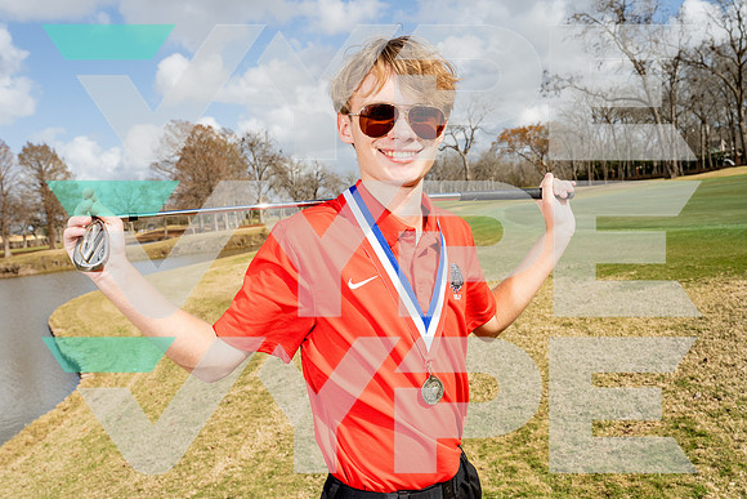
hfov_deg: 55.8
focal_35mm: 34
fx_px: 706
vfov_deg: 38.9
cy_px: 250
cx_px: 374
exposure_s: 1/250
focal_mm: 34
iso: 100
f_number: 8
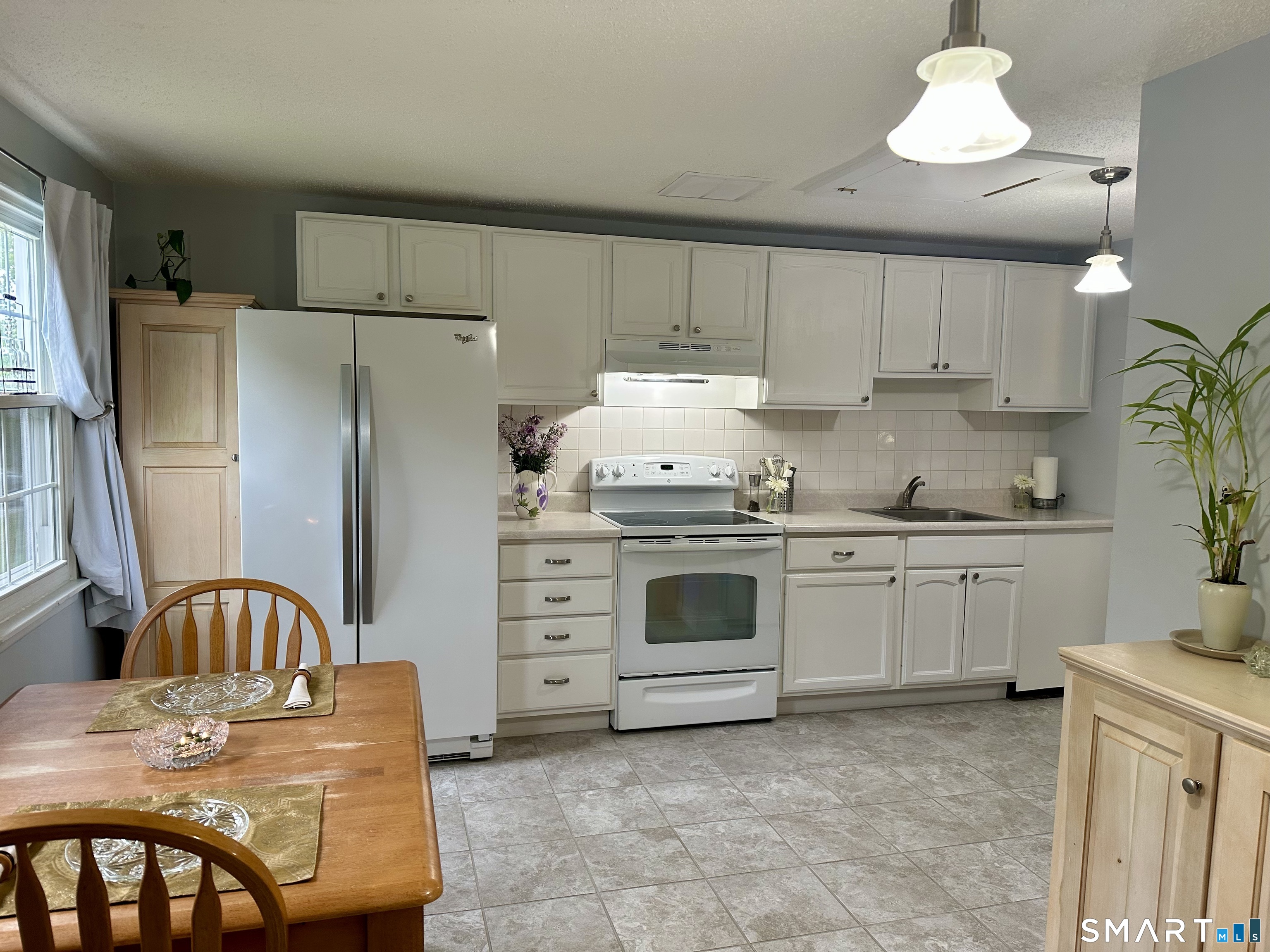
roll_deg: -1.0
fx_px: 881
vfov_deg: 56.8
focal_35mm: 24
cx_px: 635
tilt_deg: -5.0
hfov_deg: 71.6
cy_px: 476
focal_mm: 6.86
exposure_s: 1/60
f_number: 1.78
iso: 160
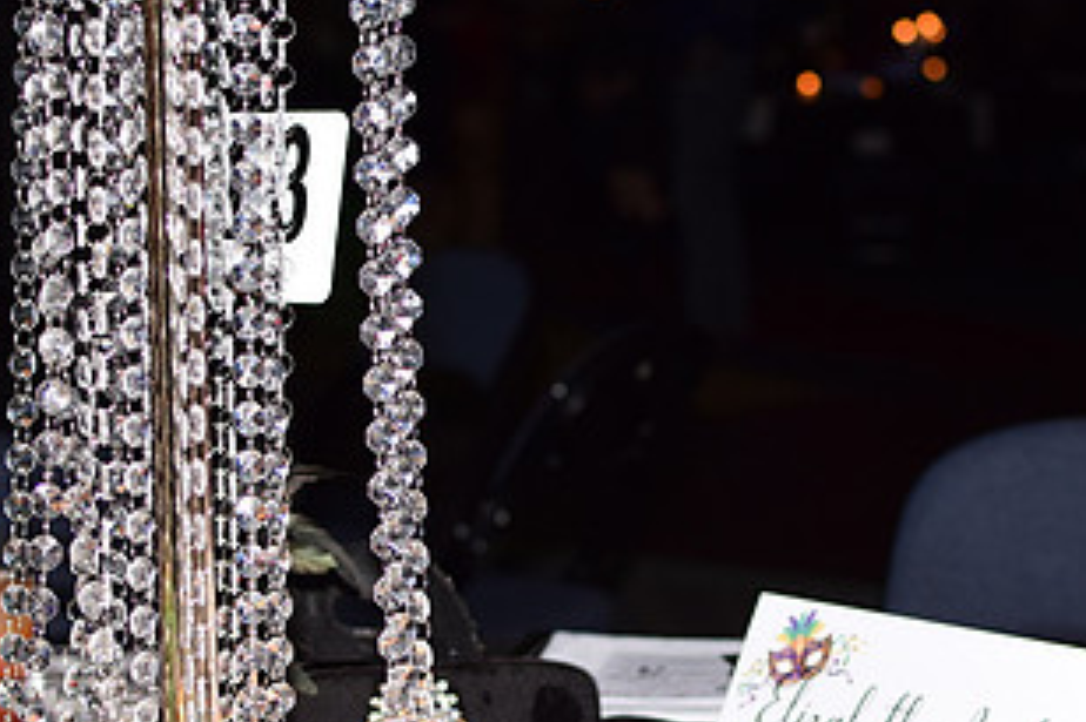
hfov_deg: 20.6
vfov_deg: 13.8
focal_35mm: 99
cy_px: 442
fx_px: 2983
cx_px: 663
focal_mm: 35
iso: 400
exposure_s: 1/125
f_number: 3.2
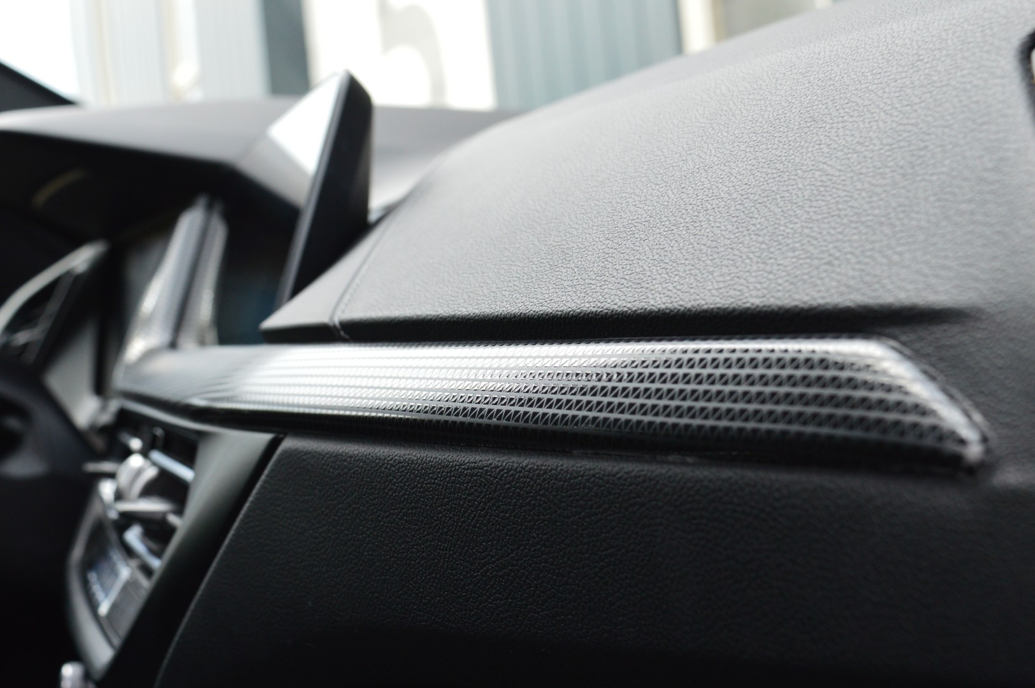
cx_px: 518
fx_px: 1508
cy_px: 344
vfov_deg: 25.7
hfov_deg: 37.9
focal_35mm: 52
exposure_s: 1/200
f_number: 10
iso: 800
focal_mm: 35
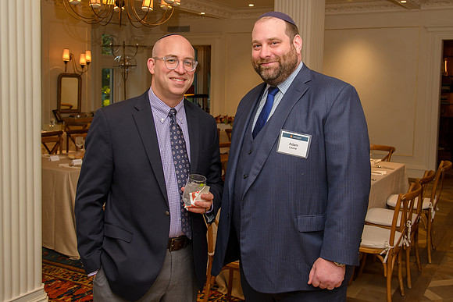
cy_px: 129
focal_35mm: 41
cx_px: 233
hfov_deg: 47.4
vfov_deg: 32.6
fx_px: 516
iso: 800
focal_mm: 35
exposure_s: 1/60
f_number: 5.6
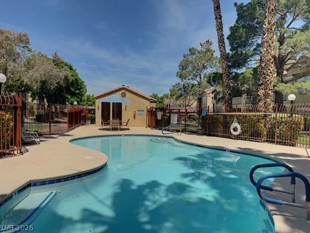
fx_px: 215
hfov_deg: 71.6
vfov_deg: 56.8
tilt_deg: -0.6
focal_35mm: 24
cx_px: 155
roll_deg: -0.7
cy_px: 116
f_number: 1.78
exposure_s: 1/7092
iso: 80
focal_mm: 6.76
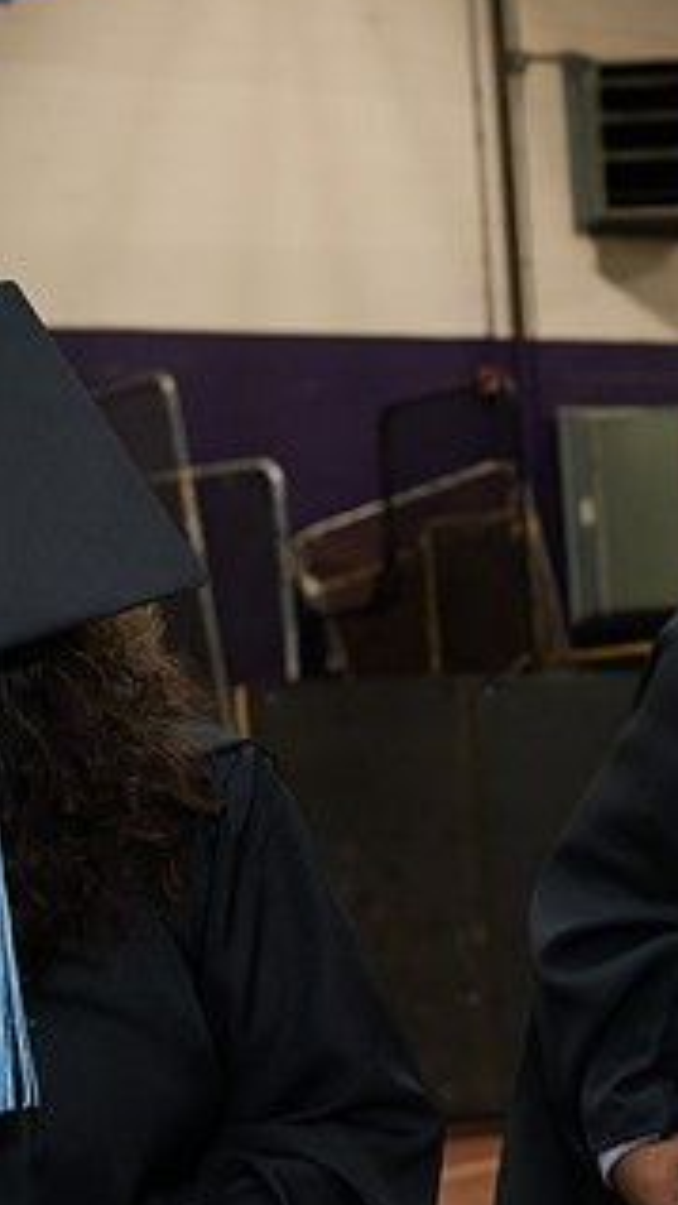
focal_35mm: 105
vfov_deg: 20.4
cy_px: 563
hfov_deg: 11.0
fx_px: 3354
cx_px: 1095
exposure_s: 1/160
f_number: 5.6
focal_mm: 55
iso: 2500
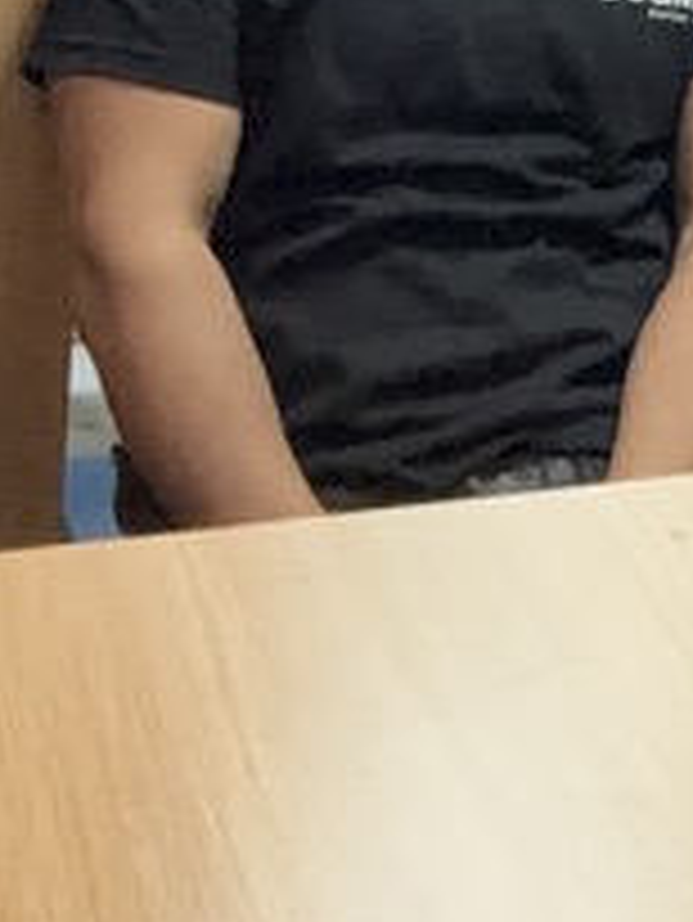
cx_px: 1318
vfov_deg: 14.4
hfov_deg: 11.7
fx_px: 3066
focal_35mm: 115
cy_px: -891
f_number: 1.9
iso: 200
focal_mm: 2.69
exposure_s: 1/50
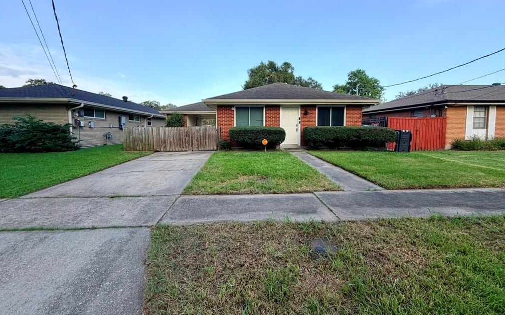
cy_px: 139
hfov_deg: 101.5
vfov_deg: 74.5
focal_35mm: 15
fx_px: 206
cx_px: 252
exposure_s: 1/502
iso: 40
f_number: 2.2
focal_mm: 2.22
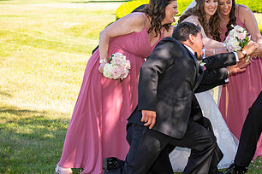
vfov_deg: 13.5
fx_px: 735
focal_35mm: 101
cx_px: 192
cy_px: 43
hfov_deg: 20.1
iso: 250
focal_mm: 48
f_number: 3.2
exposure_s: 1/800
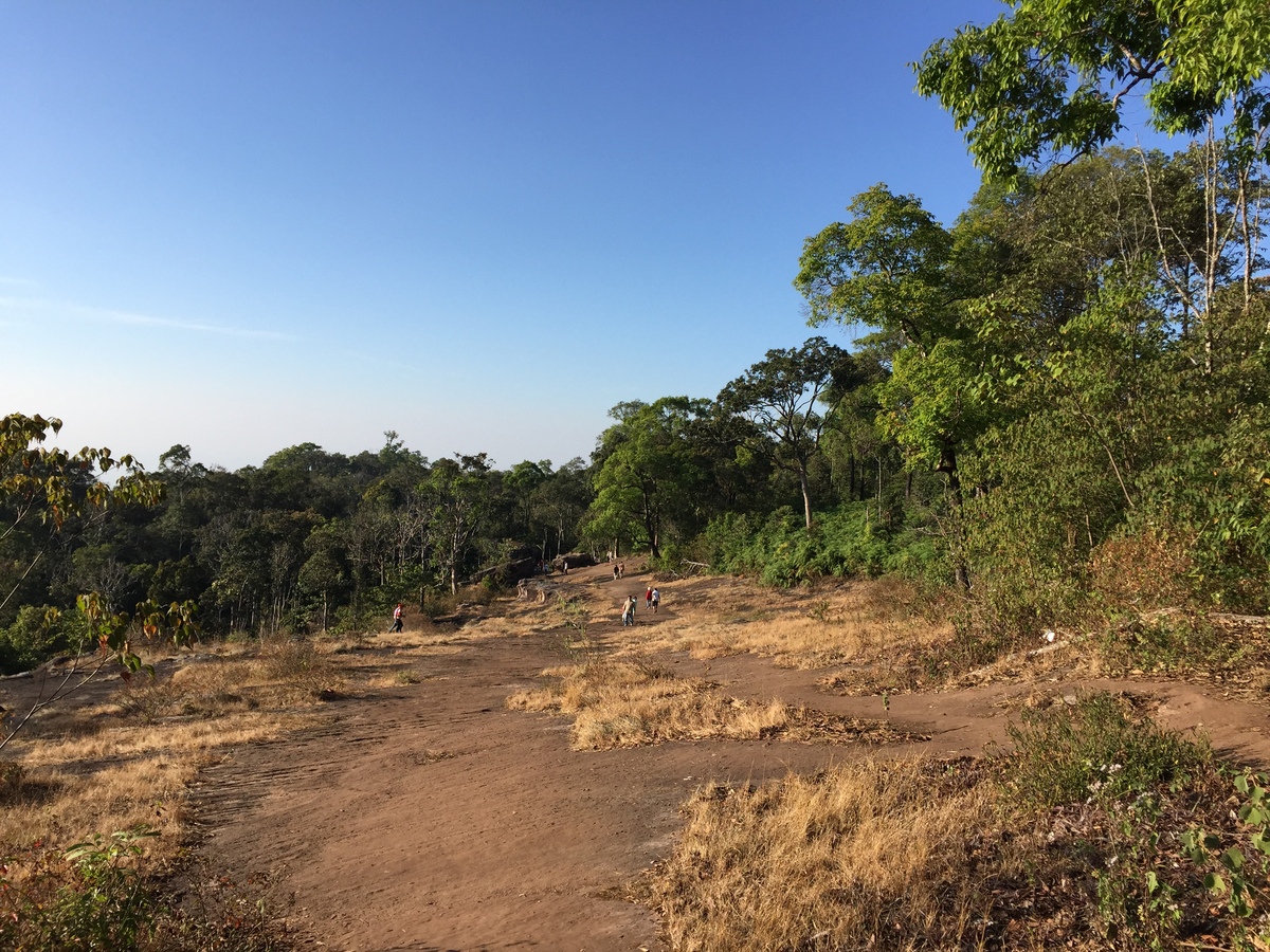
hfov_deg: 61.7
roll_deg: -4.9
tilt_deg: -1.1
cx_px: 635
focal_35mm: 29
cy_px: 476
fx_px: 1064
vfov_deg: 48.2
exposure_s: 1/1522
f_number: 2.2
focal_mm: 4.15
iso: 32
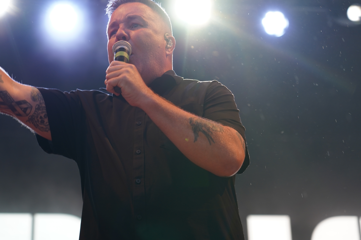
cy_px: 120
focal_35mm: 105
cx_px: 180
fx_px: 1053
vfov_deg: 13.0
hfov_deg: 19.5
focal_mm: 105
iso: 640
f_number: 4
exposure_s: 1/160
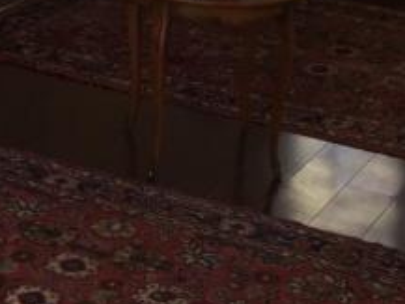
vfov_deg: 10.5
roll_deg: -1.8
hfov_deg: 13.9
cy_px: -117
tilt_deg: -13.1
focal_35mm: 137
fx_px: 1604
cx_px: -95
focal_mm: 4.15
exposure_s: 1/30
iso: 40
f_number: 2.2
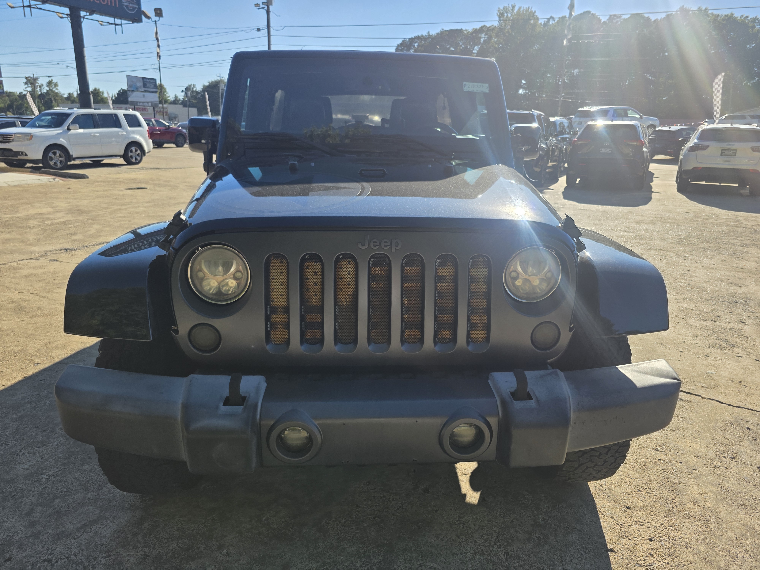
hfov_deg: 73.9
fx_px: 505
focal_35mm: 23
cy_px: 285
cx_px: 380
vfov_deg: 58.9
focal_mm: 6.3
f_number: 1.7
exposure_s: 1/3540
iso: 80
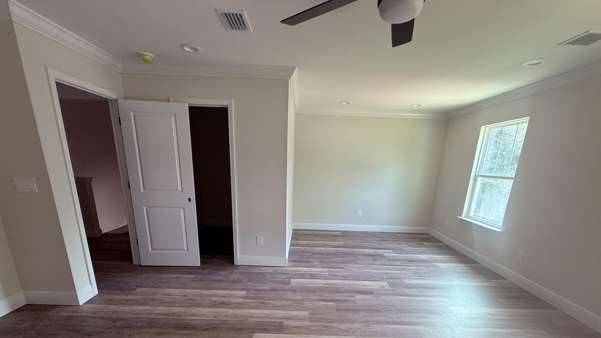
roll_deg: -2.3
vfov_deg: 64.8
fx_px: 255
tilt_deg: -13.8
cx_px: 306
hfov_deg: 99.4
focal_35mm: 16
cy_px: 233
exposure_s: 1/99
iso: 160
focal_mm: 2.22
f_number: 2.2
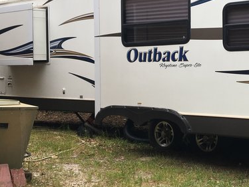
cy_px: 59
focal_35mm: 62
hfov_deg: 29.9
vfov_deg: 23.5
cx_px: 223
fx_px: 446
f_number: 2.2
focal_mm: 4.15
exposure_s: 1/578
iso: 25
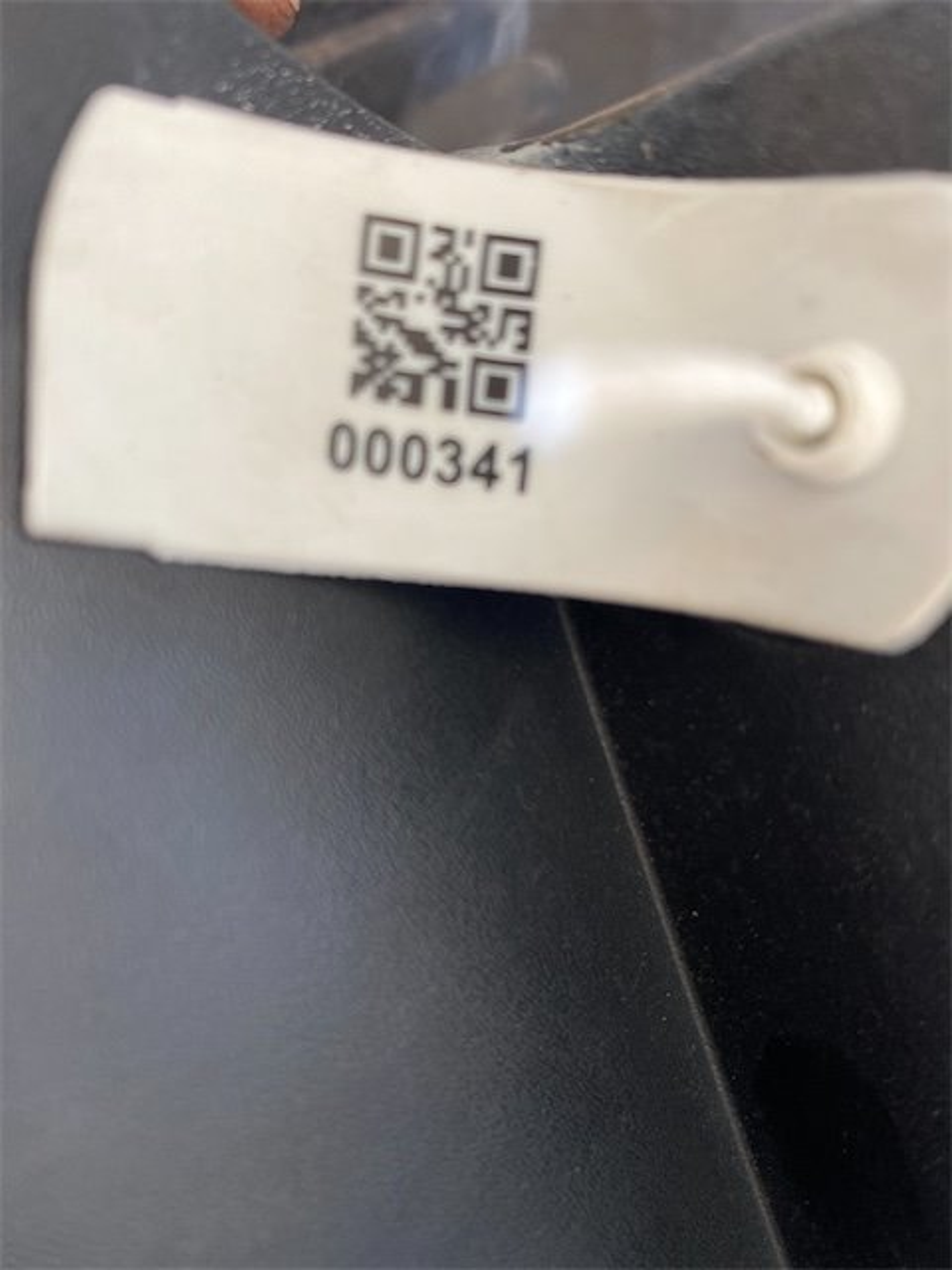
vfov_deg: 67.3
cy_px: 635
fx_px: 953
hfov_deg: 53.1
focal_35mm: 26
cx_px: 476
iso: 125
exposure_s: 1/66
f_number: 1.8
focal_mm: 4.25
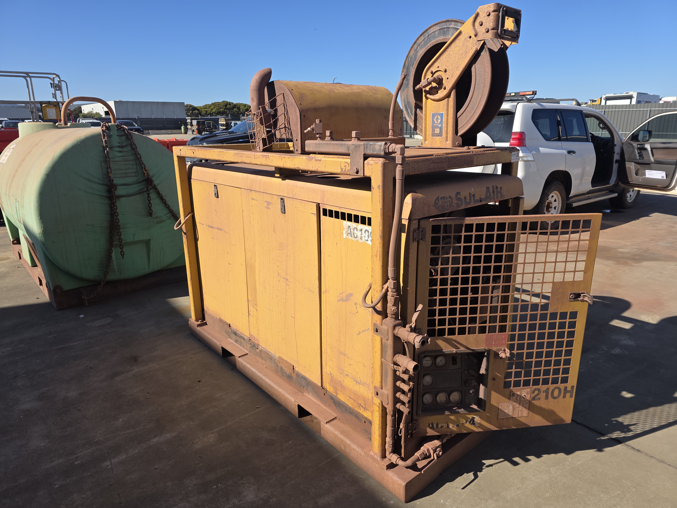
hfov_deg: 73.9
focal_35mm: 23
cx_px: 338
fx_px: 450
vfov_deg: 58.9
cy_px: 254
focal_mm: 6.3
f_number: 1.7
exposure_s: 1/730
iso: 12
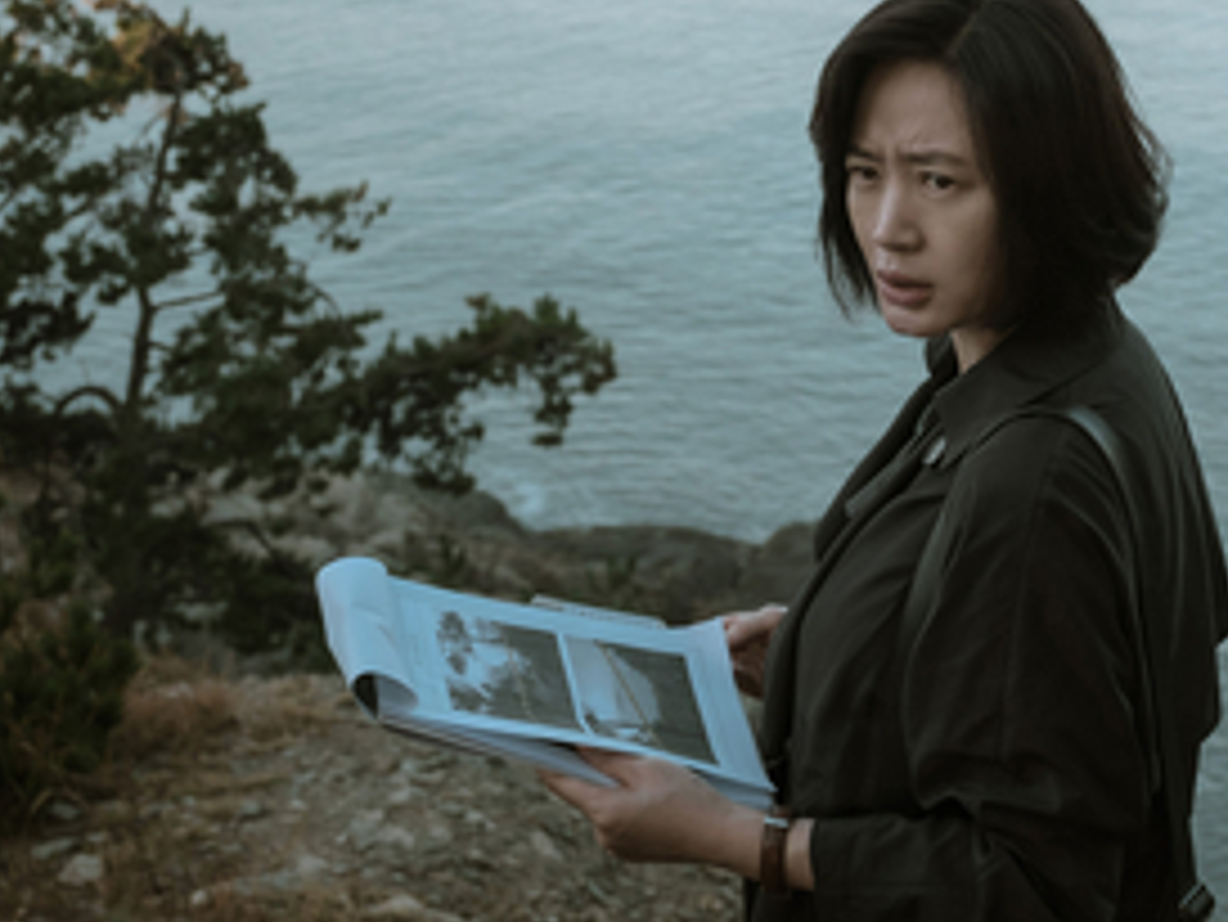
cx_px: 904
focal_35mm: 63
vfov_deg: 23.3
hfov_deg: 30.3
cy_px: 407
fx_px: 2236
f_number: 3.6
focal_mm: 21.3
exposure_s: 1/800
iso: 400
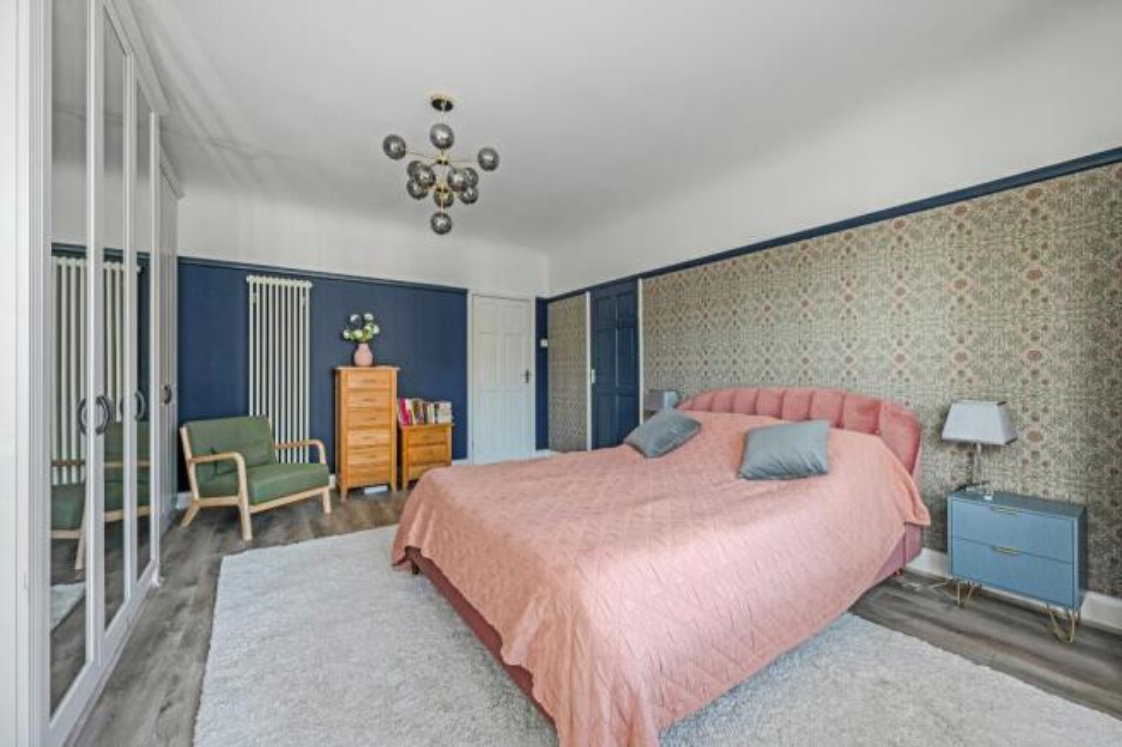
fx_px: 436
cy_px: 374
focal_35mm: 14
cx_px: 561
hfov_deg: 104.3
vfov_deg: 81.2
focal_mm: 14
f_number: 8
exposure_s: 1/8
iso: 250
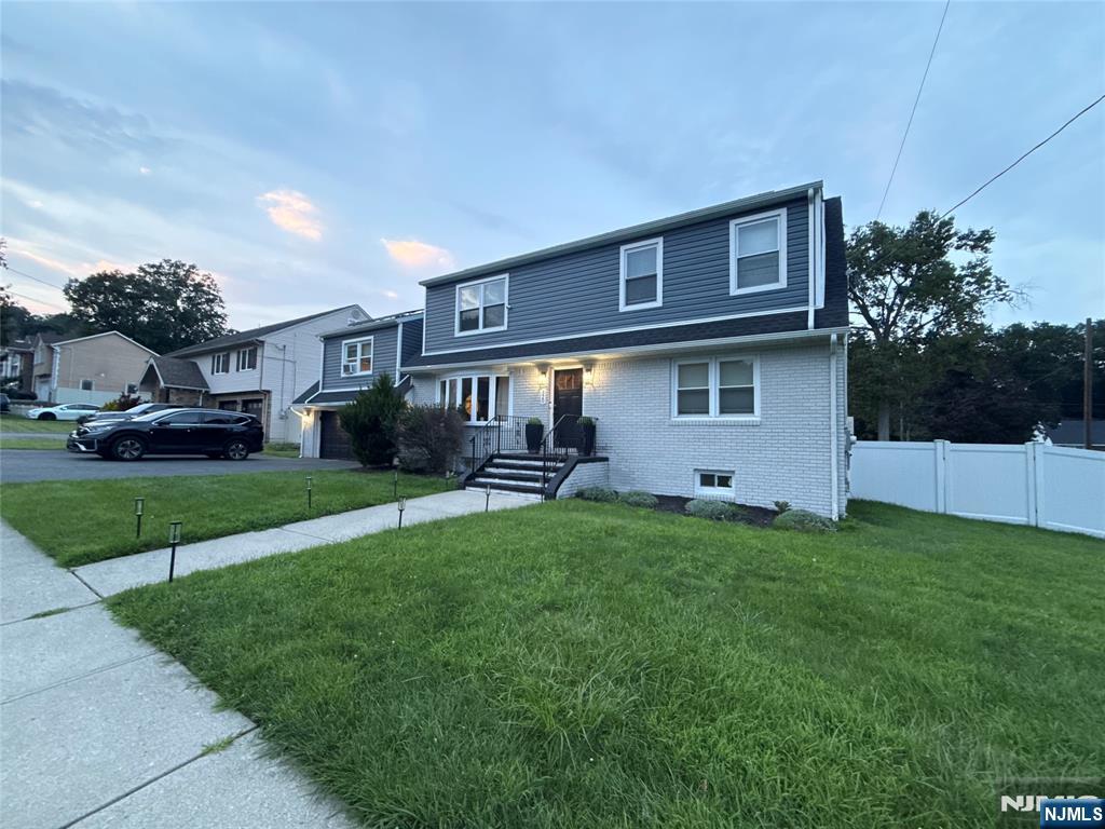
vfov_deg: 85.7
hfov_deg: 102.1
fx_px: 447
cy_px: 414
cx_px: 552
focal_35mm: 14
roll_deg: -1.8
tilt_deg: +3.0
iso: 400
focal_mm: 2.22
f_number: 2.2
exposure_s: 1/60
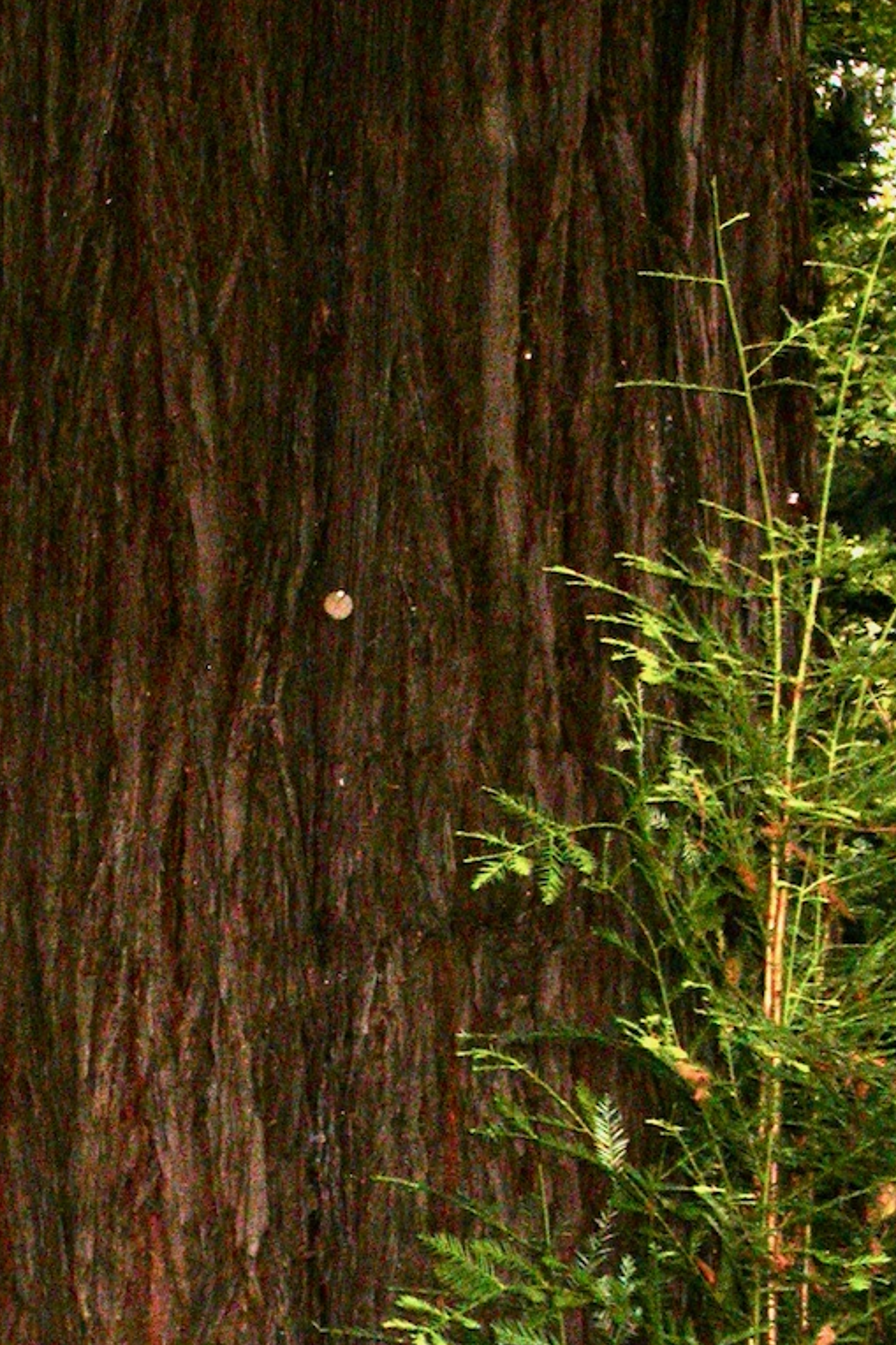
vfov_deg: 15.0
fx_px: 5079
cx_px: 211
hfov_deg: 10.1
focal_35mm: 136
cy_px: 949
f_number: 3.5
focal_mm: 16.2
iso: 200
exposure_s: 1/60.3
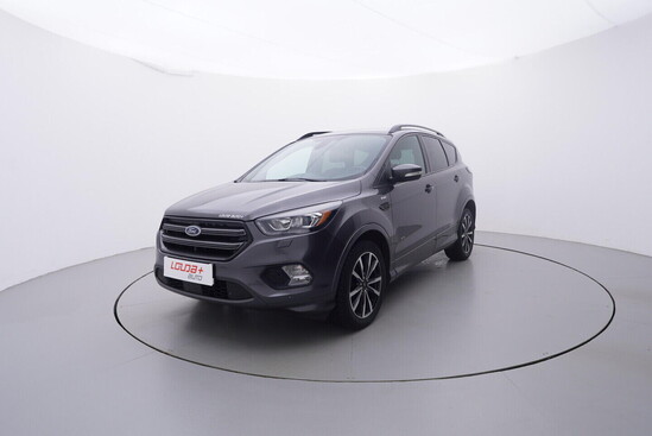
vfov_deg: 56.2
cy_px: 218
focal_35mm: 22
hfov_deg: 77.3
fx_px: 408
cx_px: 326
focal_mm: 15
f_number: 5
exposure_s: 1/80
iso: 200
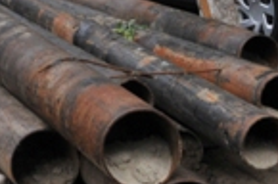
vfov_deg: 6.7
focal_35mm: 199
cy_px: -160
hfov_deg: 10.0
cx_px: -165
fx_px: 1533
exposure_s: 1/125
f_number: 18
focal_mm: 24
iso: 500
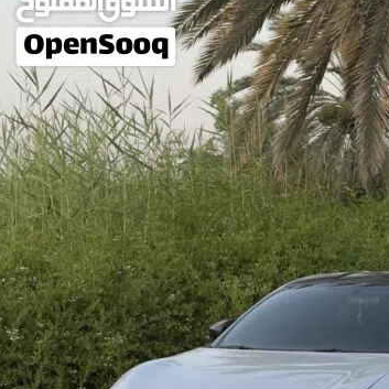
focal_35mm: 77
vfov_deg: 22.5
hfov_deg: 22.0
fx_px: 979
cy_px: 225
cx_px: 342
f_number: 1.78
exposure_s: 1/324
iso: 100
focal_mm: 6.76
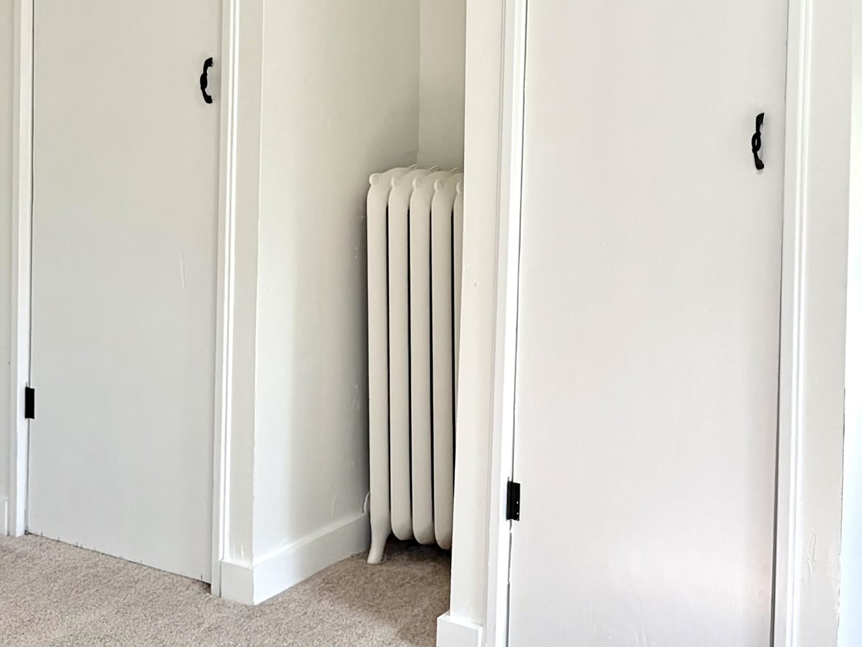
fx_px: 1594
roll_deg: -0.8
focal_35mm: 64
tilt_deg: -1.1
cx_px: 513
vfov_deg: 22.1
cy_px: 3
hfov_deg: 30.2
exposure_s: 1/162
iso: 80
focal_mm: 5.96
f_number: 1.6
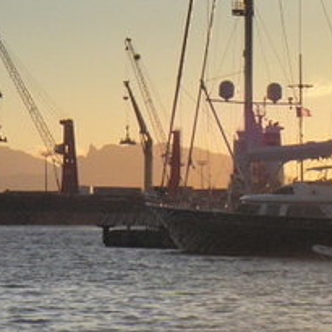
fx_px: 2452
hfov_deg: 7.7
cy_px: -26
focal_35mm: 226
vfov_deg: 7.7
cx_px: 58
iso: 200
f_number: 6.3
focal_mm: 14.68
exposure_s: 1/800
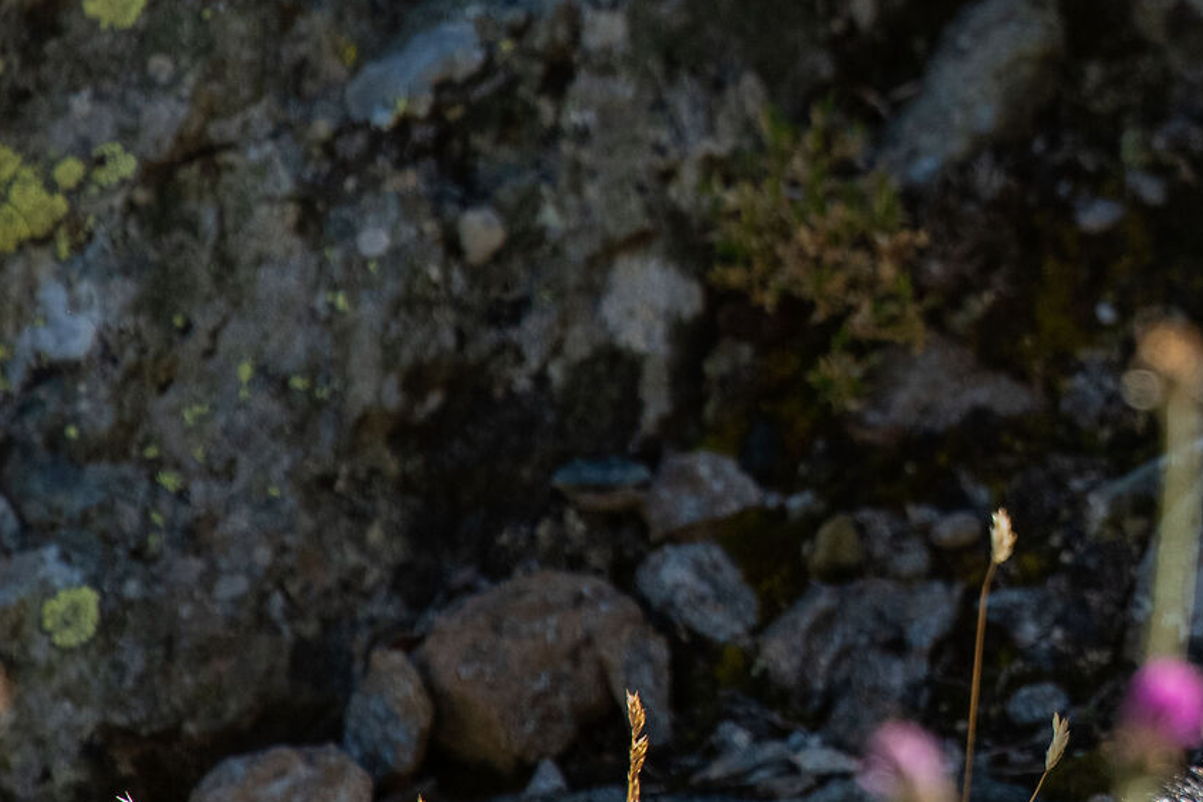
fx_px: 39770
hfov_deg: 1.7
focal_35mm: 1190
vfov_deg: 1.2
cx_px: 1518
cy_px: 72
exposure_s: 1/1000
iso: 800
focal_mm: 420
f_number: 5.6
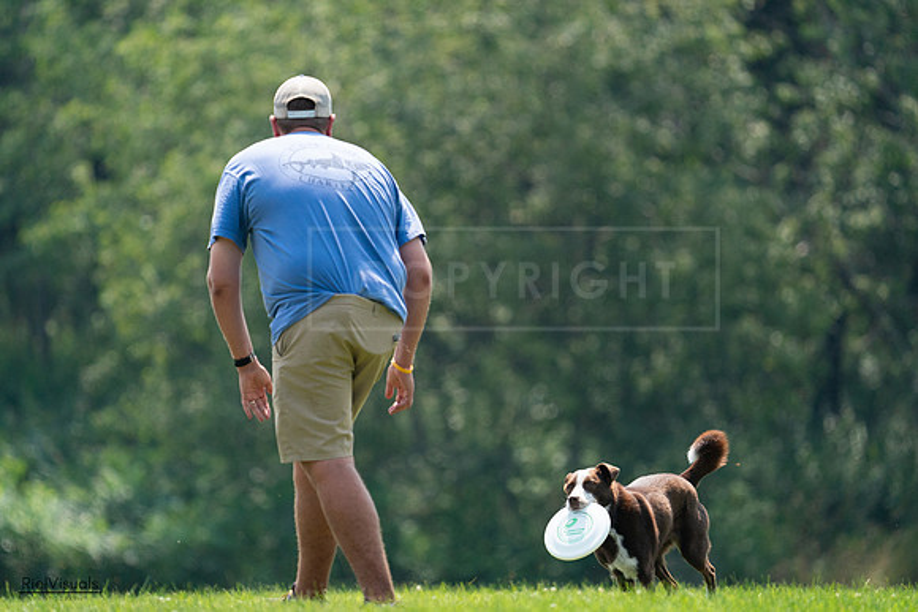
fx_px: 11987
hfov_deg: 4.4
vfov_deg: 2.9
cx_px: 459
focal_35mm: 470
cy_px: 306
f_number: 6.3
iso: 2000
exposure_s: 1/4000
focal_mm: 470
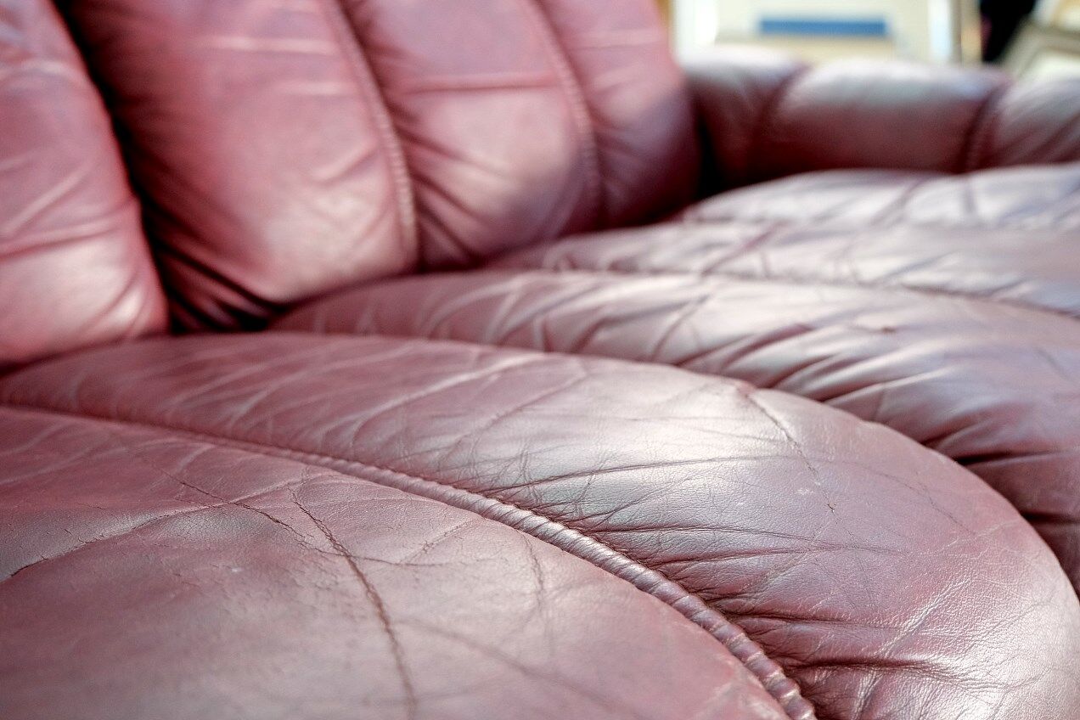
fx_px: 1230
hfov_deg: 47.4
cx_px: 540
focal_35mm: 41
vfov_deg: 32.6
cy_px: 360
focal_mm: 27.5
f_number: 4
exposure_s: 1/40
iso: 2500
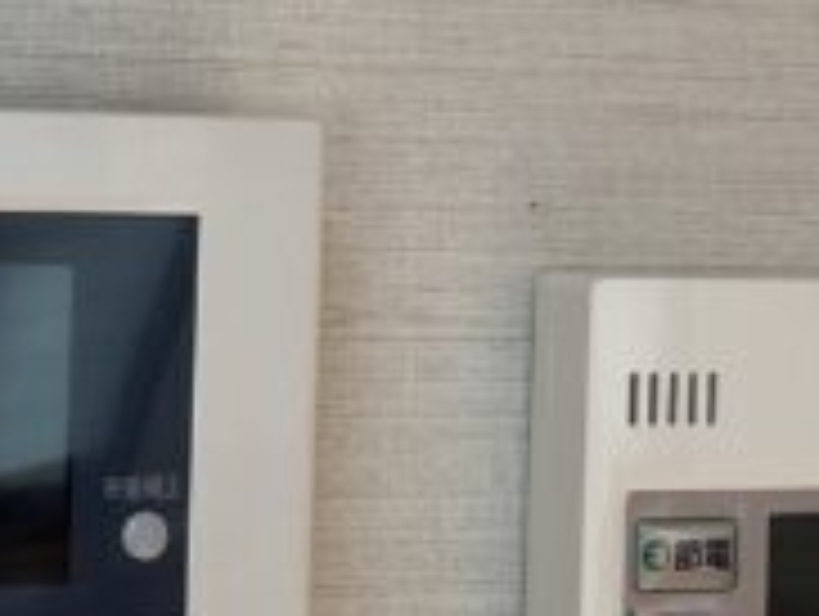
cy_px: 346
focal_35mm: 146
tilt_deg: -3.0
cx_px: 243
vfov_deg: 10.2
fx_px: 3459
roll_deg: -2.2
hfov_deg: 13.5
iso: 80
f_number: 1.8
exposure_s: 1/120
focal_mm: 4.25
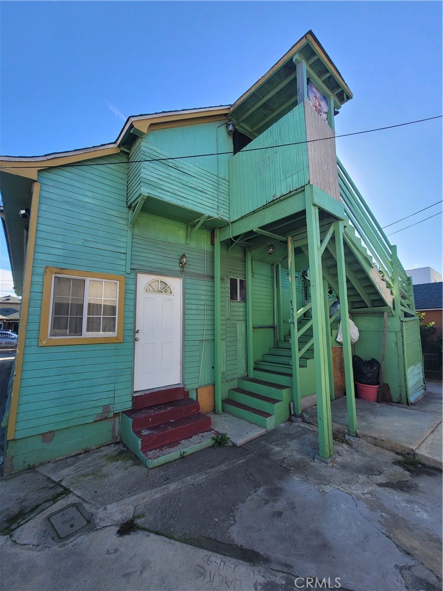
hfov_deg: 89.9
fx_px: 222
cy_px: 296
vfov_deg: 106.2
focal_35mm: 13
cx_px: 222
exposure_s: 1/788
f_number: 2.2
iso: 64
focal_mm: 2.2
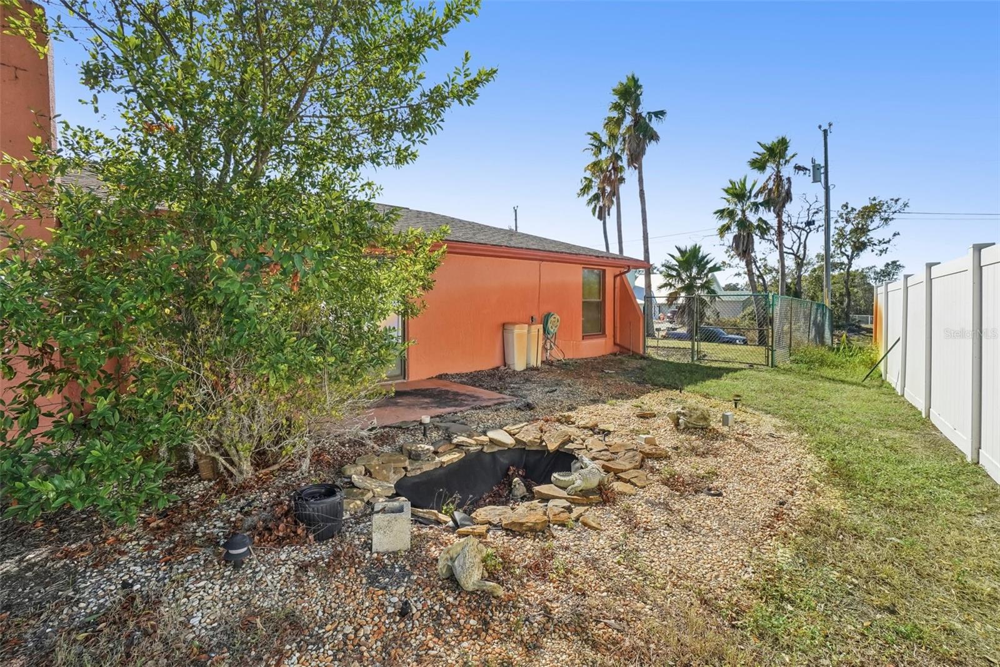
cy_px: 334
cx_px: 500
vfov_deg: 77.3
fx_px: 417
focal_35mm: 15
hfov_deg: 100.4
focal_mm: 10
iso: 400
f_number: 8
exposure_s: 1/750
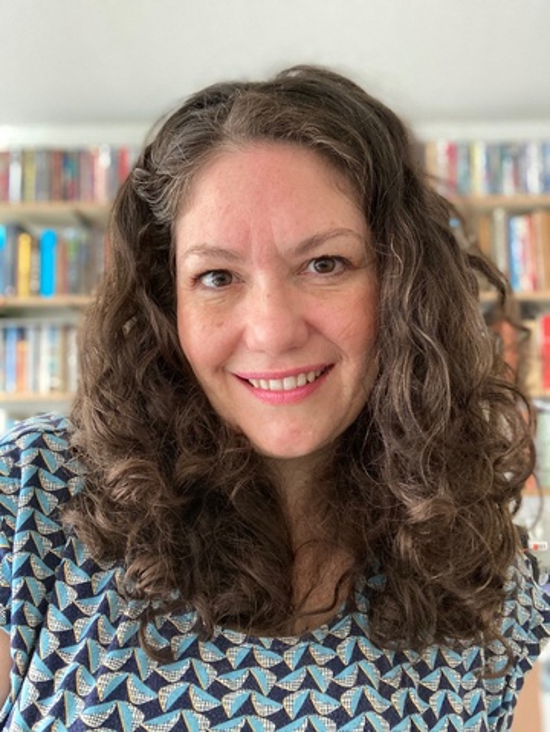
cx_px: 275
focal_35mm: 32
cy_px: 366
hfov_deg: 44.2
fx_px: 677
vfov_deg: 56.8
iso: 250
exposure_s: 1/50
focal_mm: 2.87
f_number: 2.2
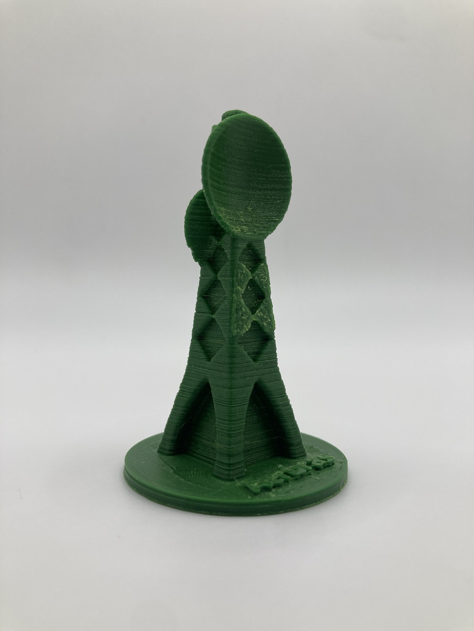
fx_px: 511
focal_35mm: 28
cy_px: 316
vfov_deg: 63.4
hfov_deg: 49.8
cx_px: 237
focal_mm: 3.99
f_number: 1.8
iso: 20
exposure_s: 1/179
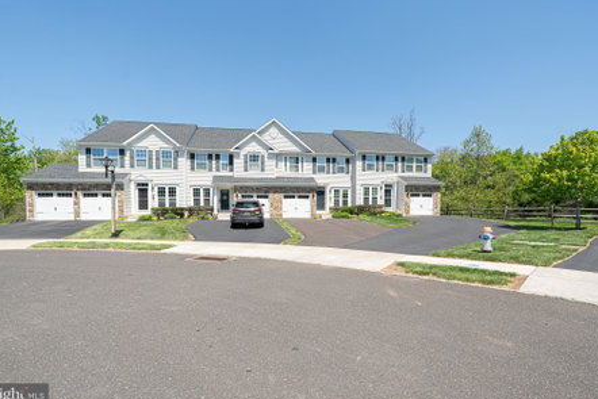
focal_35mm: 13
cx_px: 302
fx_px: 216
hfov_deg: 108.3
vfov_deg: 85.4
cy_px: 191
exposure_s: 1/400
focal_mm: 12
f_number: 7.1
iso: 100
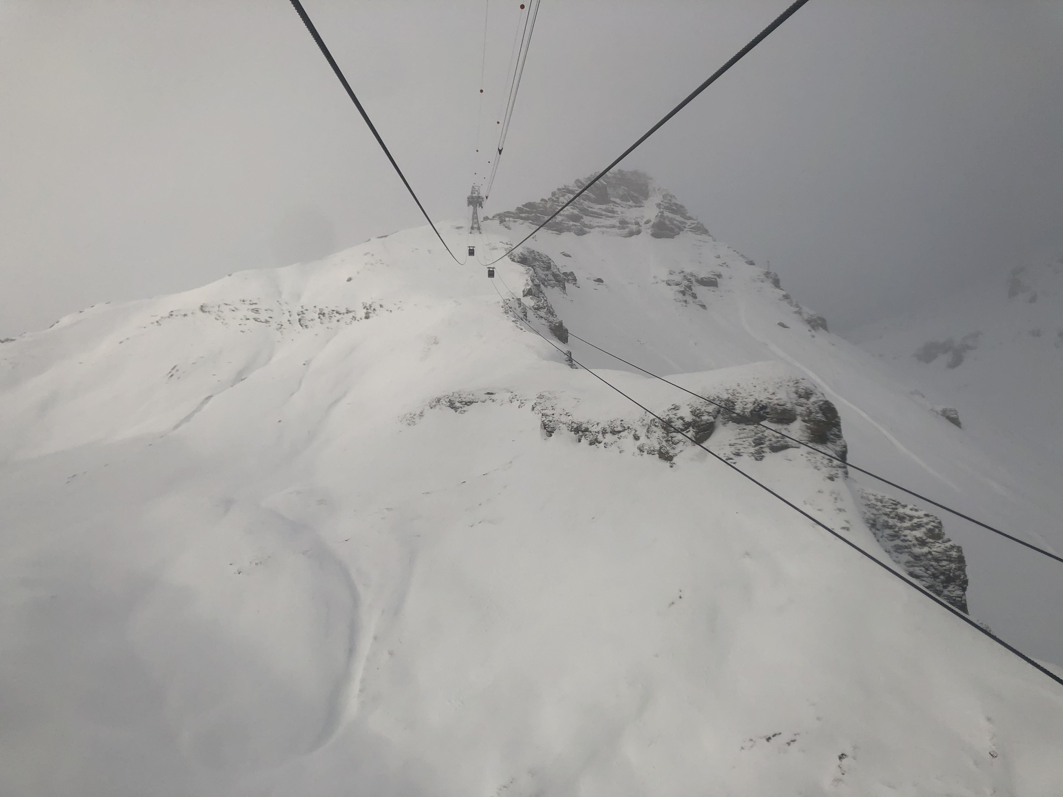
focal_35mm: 28
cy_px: 398
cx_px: 532
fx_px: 860
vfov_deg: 49.7
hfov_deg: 63.4
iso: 20
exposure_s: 1/2288
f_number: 1.8
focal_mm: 4
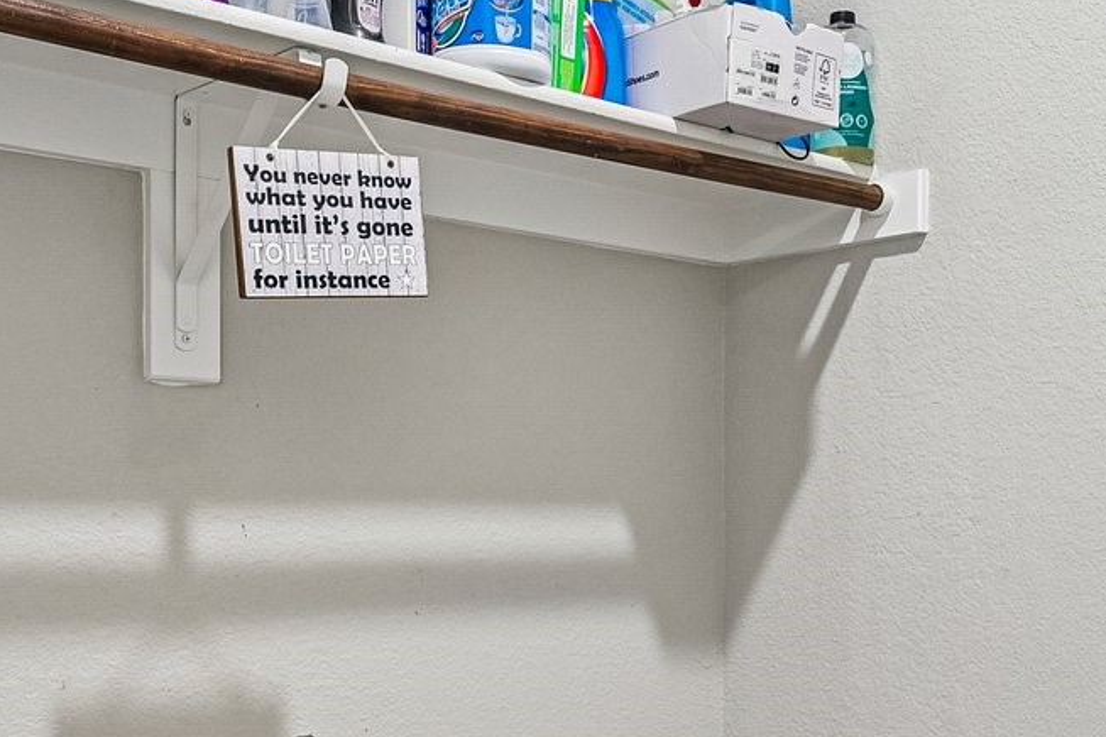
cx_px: 617
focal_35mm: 49
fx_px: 1492
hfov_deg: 40.6
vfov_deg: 27.6
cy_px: 498
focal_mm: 15.5
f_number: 8
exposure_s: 1/6
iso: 400
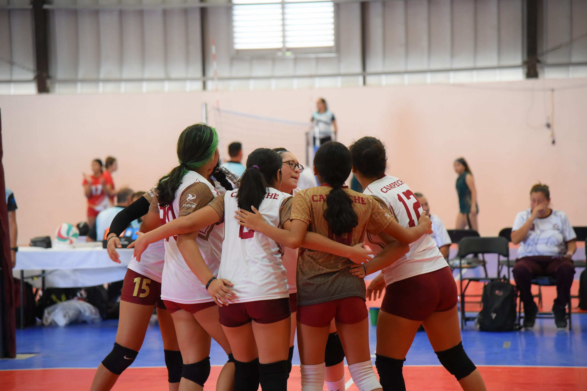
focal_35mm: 112
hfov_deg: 18.3
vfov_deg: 12.2
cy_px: 196
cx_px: 294
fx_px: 1826
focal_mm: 112
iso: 3200
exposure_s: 1/320
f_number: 4
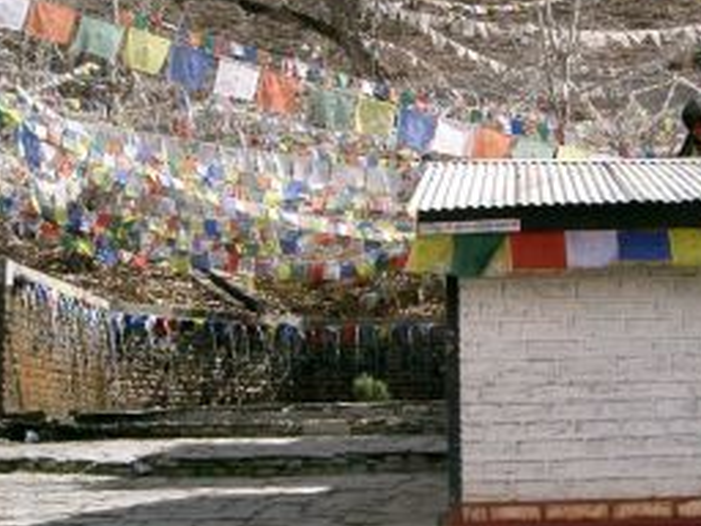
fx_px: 1316
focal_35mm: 65
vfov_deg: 22.6
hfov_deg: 29.3
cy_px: 310
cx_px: 535
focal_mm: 8
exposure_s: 1/500
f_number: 4.8
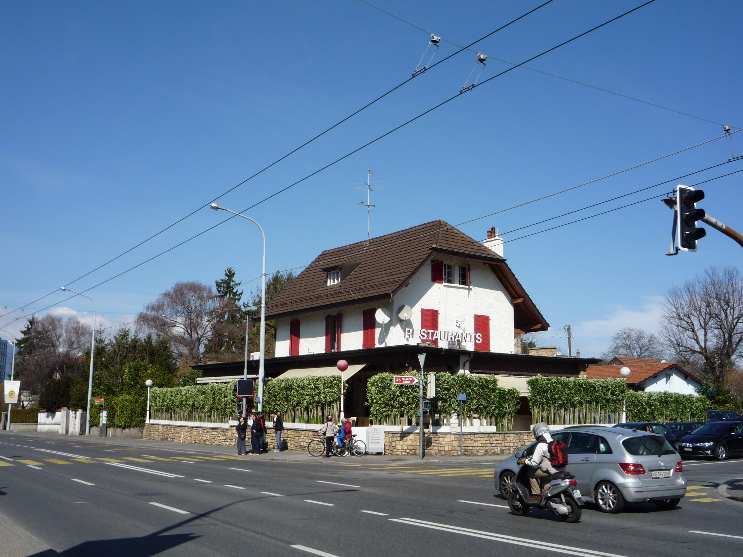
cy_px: 278
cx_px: 372
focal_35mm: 40
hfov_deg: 46.8
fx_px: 859
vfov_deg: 36.0
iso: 100
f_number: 6.3
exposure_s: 1/500
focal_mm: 7
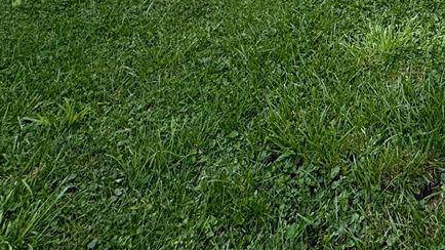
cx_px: 469
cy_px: -240
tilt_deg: -2.0
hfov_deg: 38.9
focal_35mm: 45
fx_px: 531
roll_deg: -0.7
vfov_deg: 18.4
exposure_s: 1/625
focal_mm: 2.22
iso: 50
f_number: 2.2
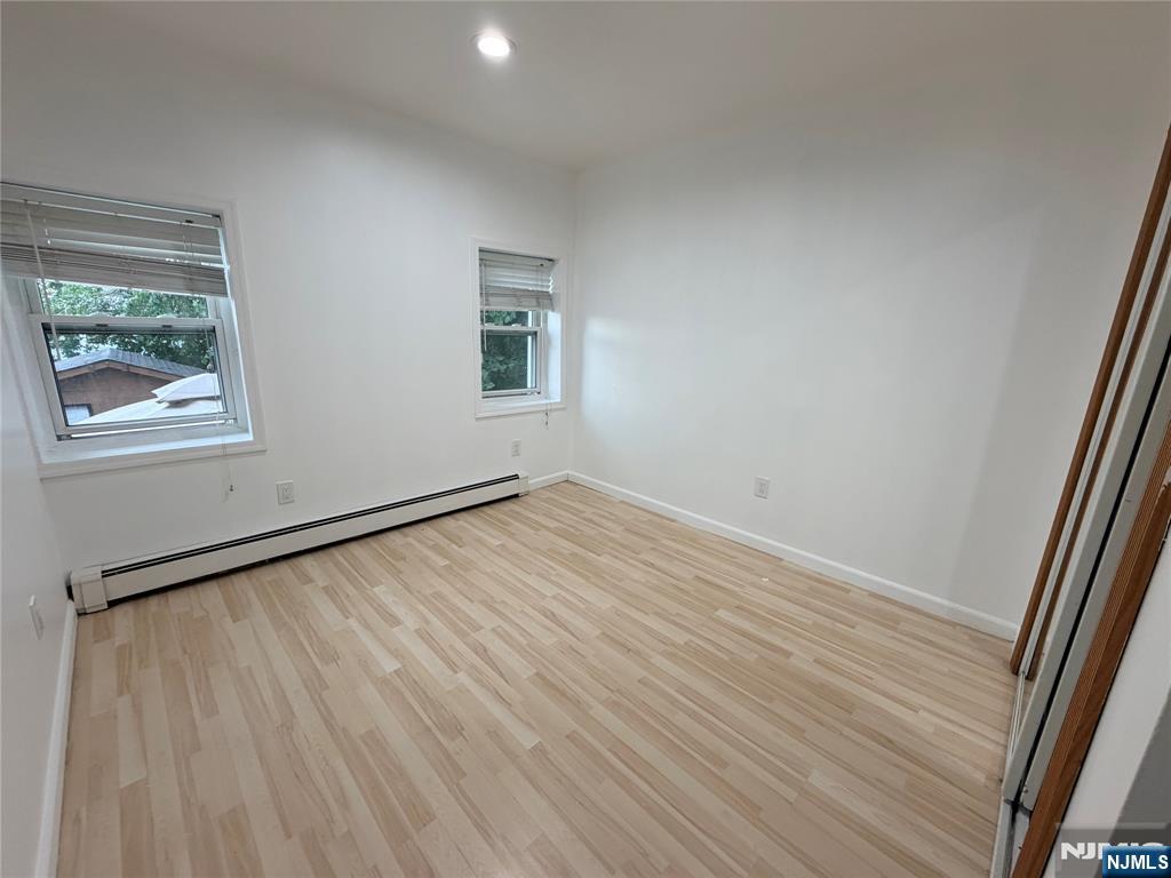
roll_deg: -1.9
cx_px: 586
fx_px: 474
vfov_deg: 85.7
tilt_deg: -12.9
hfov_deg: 102.1
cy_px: 439
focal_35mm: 14
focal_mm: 2.22
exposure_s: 1/120
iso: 160
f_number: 2.2
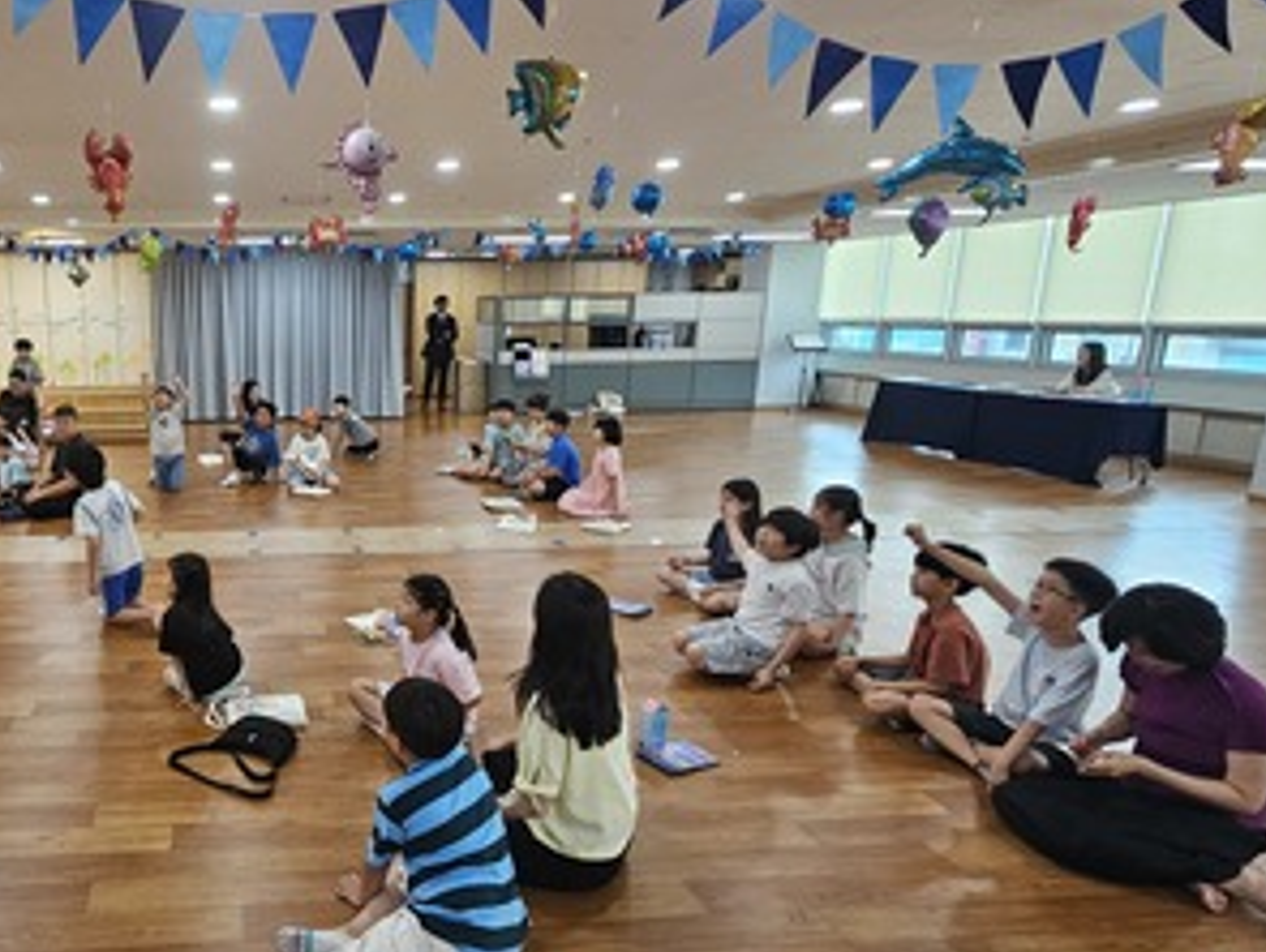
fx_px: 806
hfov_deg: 69.9
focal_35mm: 22
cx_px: 279
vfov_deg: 61.1
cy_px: 525
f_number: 2.2
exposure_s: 1/60
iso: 125
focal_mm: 2.2
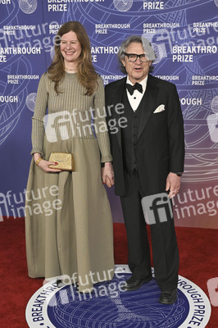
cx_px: 109
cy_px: 164
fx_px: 437
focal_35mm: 48
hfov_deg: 28.0
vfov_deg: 41.1
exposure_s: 1/320
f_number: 4
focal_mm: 48
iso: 2000
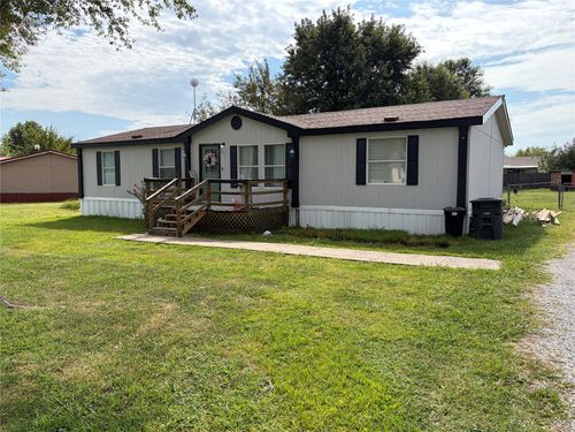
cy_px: 216
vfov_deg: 53.1
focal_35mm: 26
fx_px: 432
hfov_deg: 67.3
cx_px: 288
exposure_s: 1/3623
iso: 64
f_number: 1.6
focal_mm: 5.96
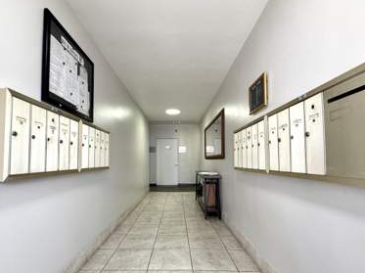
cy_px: 152
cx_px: 173
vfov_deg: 71.3
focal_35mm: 18
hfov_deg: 87.7
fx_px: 190
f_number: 2.2
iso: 160
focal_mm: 2.22
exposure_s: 1/120
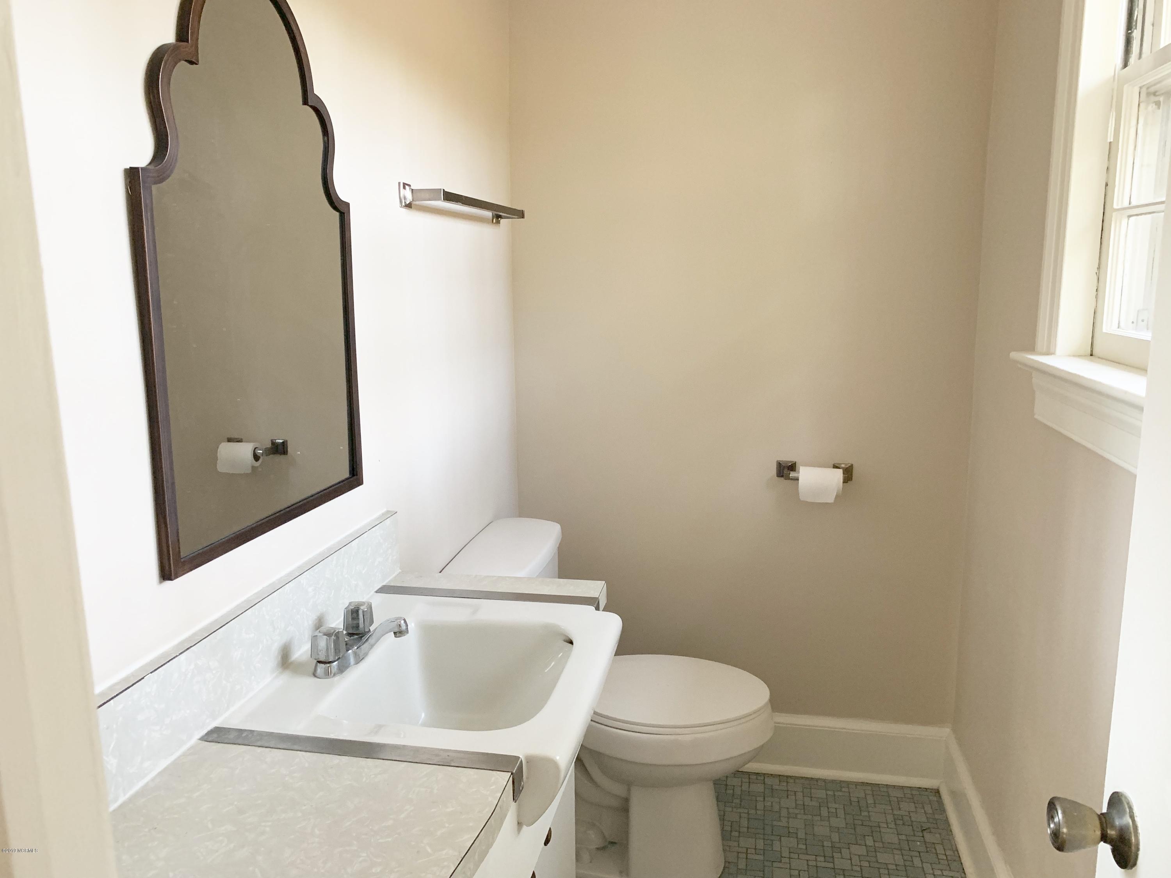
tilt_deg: -9.6
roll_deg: +0.9
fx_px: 880
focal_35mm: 26
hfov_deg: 67.3
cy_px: 439
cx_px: 586
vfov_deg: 53.1
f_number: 1.8
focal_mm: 4.25
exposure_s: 1/59
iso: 400
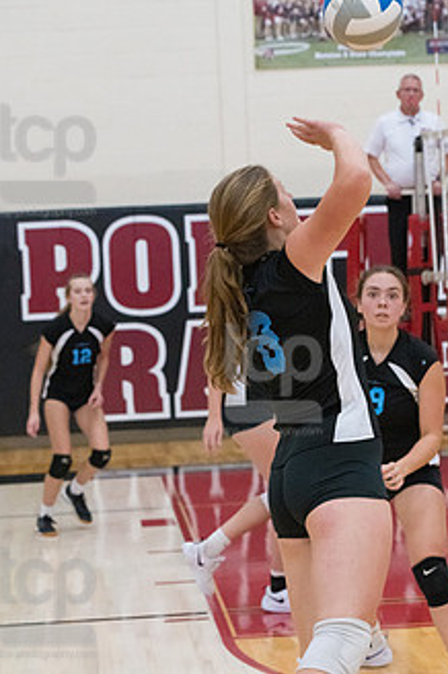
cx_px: 273
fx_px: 1927
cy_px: 380
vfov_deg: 19.8
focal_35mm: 103
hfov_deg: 13.3
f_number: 4.5
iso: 6400
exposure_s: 1/1000
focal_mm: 75
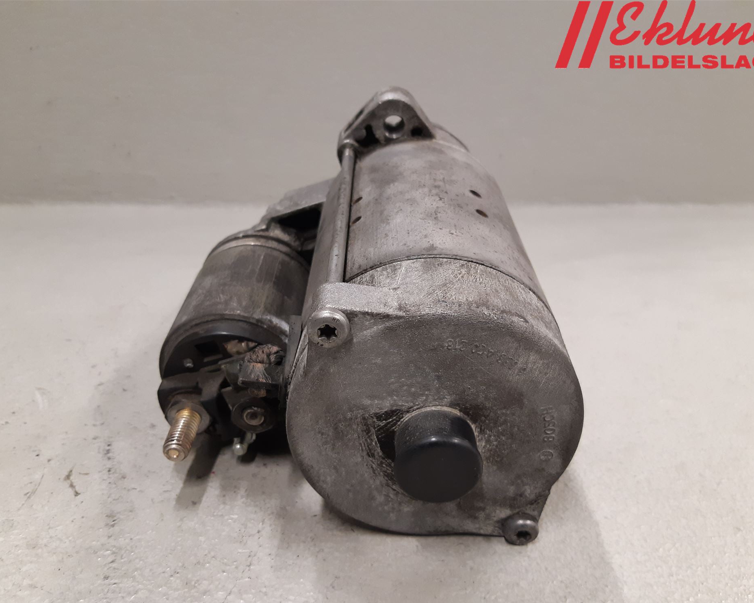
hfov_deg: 62.2
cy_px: 311
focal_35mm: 28
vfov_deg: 51.5
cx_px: 388
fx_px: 625
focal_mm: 3.93
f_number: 1.7
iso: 160
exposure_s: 1/50
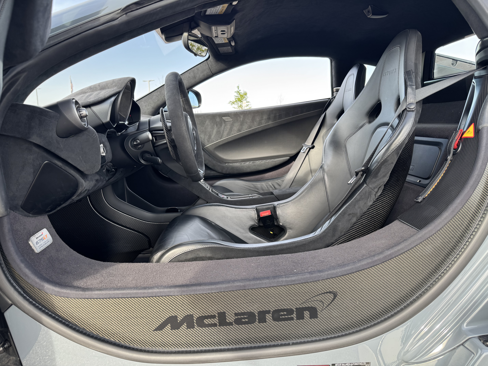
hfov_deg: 71.6
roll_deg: +1.5
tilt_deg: -11.3
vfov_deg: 56.8
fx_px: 338
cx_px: 244
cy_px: 183
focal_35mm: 24
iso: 50
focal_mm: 6.76
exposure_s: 1/135
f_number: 1.78
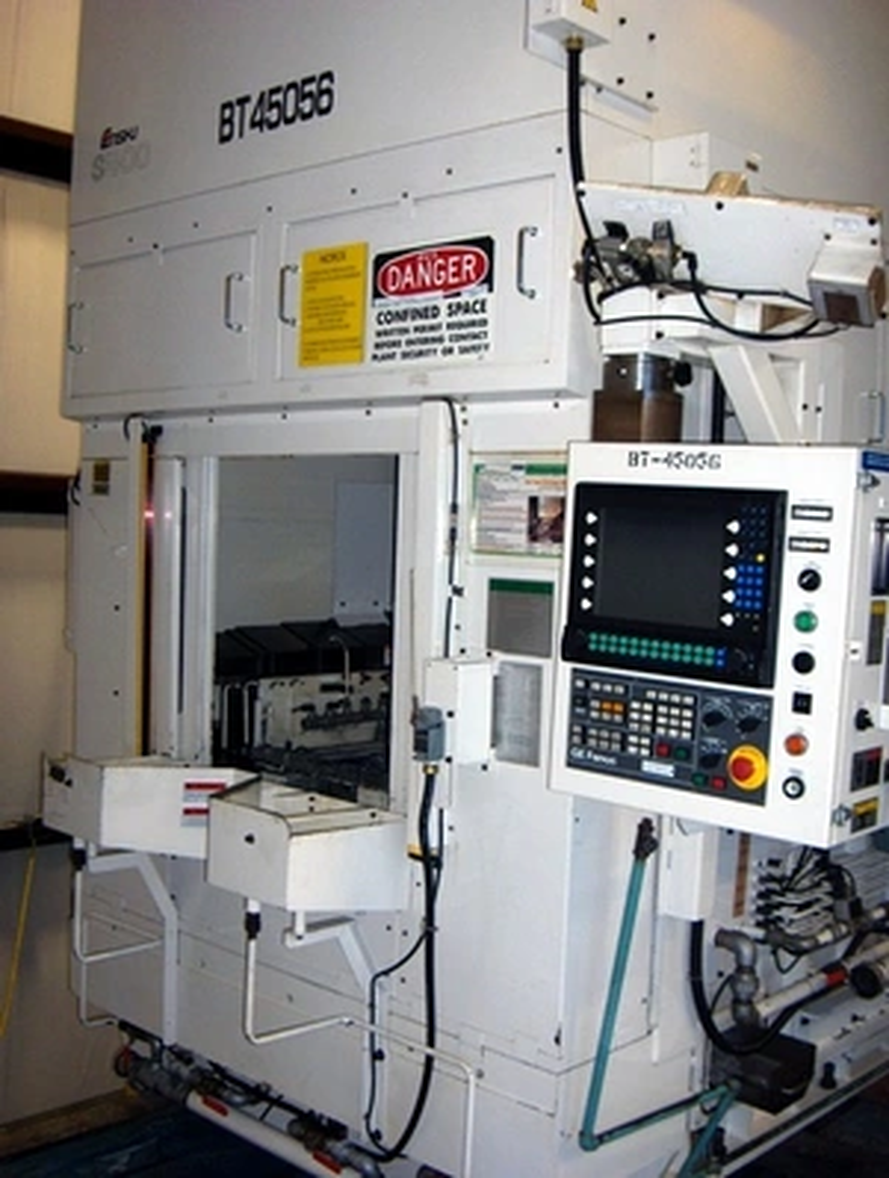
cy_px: 589
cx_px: 444
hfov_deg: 36.9
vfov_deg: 47.8
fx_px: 1330
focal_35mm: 39
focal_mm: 8
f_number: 2.8
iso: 100
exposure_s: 1/60
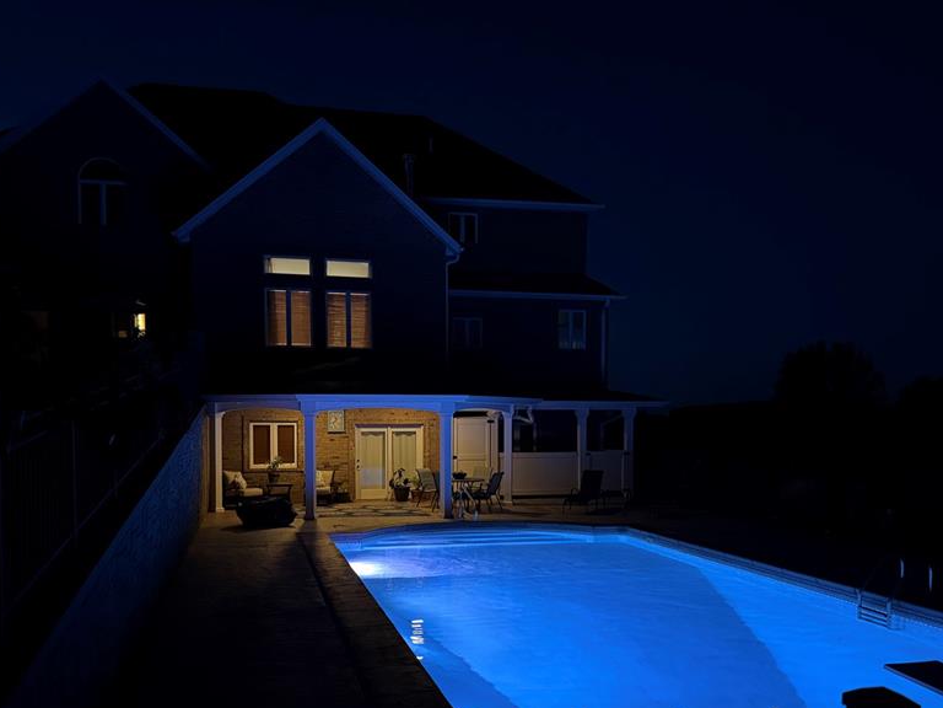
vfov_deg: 43.7
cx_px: 453
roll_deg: +0.1
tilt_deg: -1.5
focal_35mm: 32
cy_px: 450
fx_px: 872
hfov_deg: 56.8
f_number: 1.78
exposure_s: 1/30
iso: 1600
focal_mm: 6.76
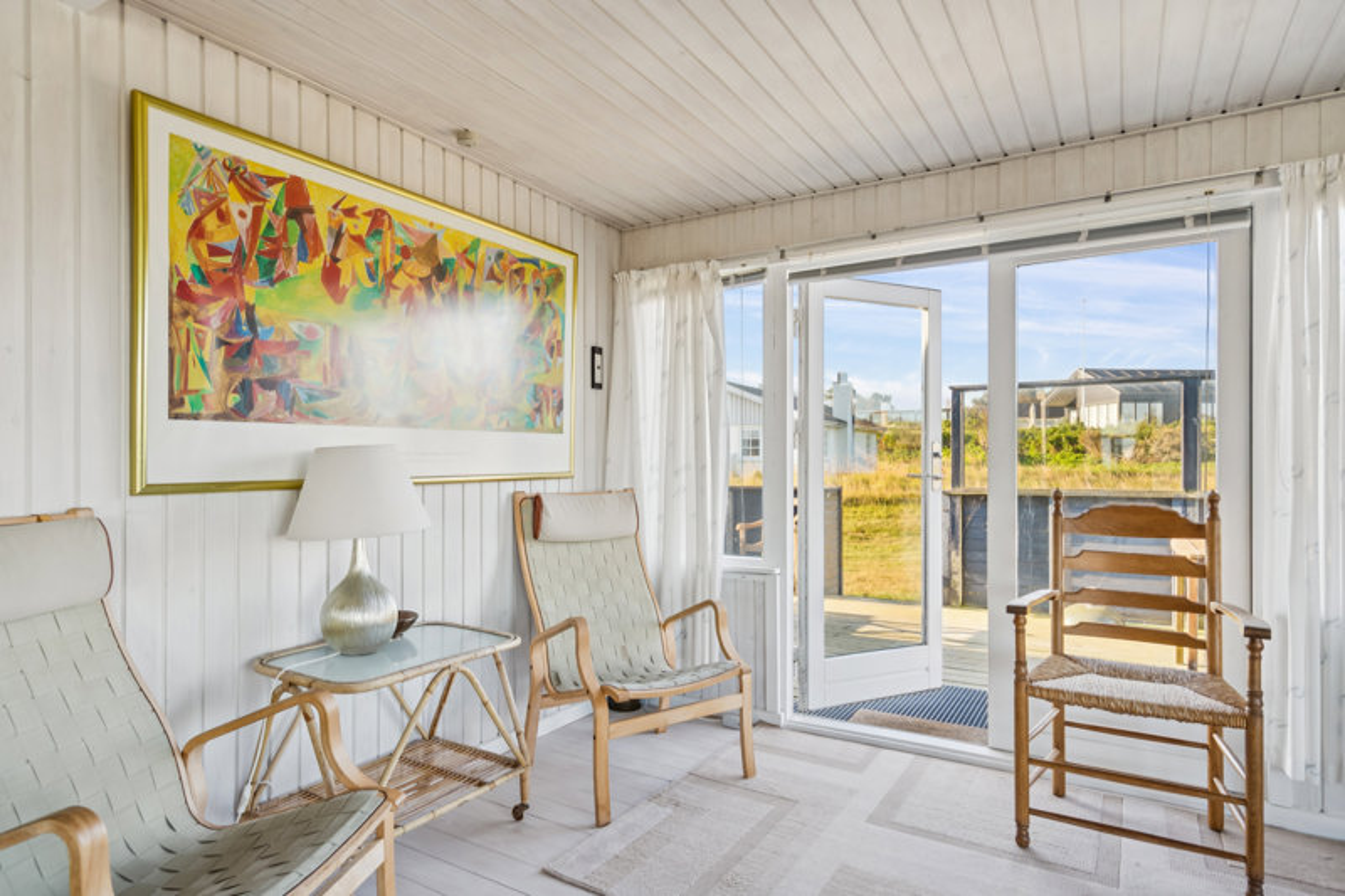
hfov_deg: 86.9
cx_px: 672
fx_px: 710
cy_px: 448
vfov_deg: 64.5
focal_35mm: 19
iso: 400
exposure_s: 1/100
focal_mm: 19
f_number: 8
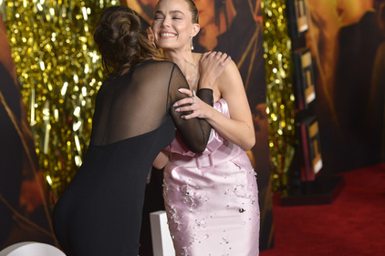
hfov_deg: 18.3
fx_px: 1197
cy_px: 125
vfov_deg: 12.2
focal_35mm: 112
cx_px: 182
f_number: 5
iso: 2000
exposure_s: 1/320
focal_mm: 105
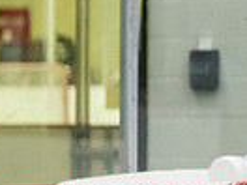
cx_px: -408
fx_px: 5773
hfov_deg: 2.4
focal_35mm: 809
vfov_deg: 1.8
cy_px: 378
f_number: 3.2
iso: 2500
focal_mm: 110
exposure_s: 1/640
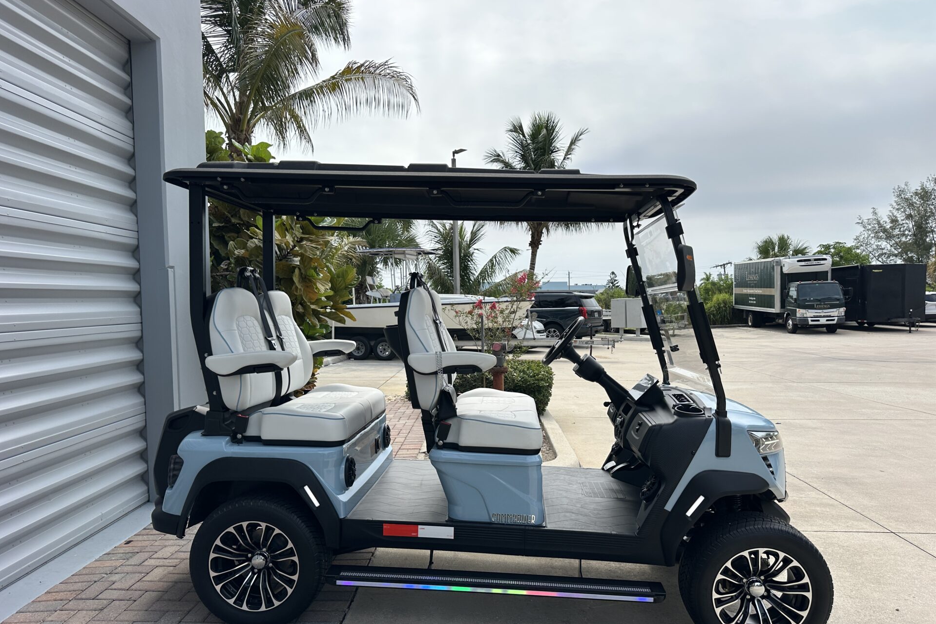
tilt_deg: -3.8
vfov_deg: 51.2
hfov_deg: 71.5
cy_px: 348
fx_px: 650
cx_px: 468
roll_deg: +0.3
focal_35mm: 25
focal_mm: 6.86
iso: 80
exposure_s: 1/5000
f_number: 1.78
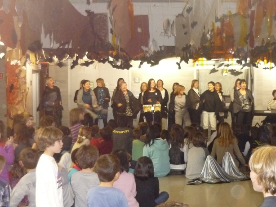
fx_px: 423
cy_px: 104
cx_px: 138
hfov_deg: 36.2
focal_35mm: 53
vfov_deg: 27.5
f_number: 2.8
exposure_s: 1/30
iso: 640
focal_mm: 5.5
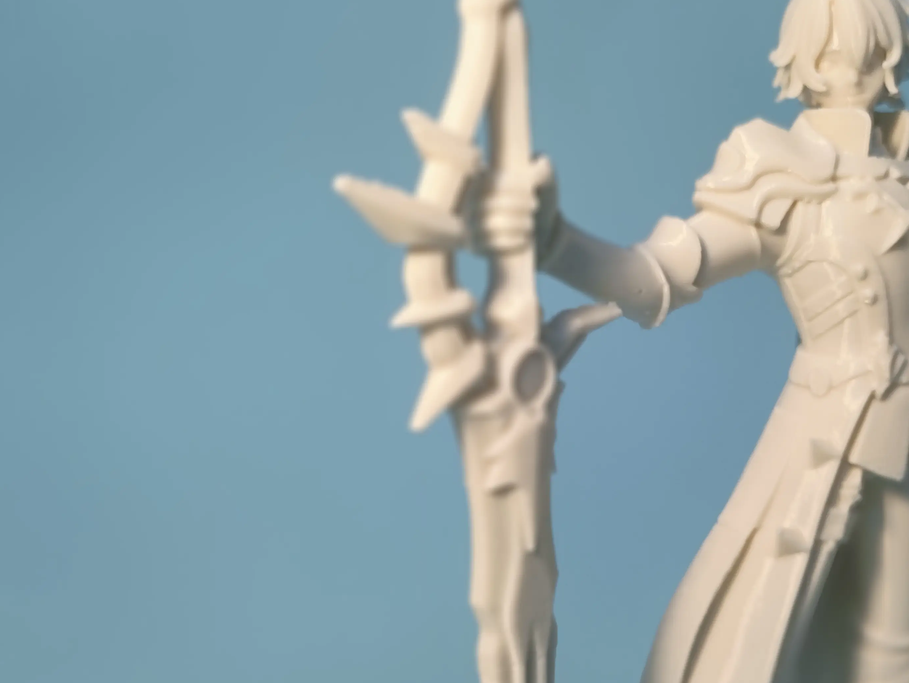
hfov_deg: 43.7
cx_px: 651
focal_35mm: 42
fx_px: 1103
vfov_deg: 34.3
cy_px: 397
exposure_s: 1/50
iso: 107
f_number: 1.79
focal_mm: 4.71
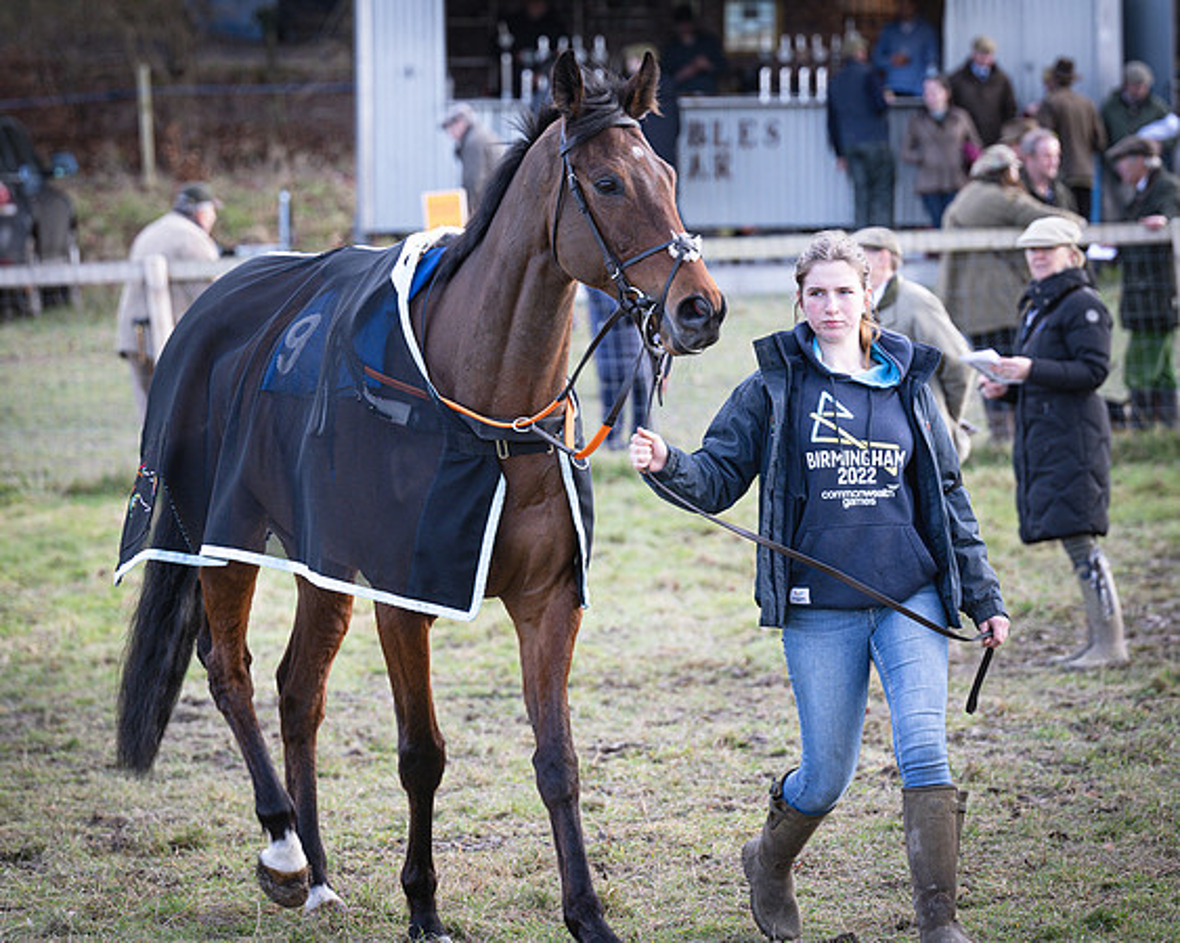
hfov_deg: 9.9
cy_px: 409
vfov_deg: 7.9
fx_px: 6811
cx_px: 557
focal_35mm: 195
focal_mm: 102
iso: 400
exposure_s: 1/500
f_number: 2.8
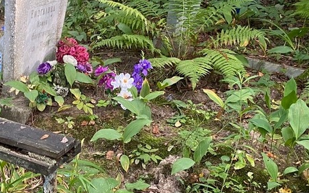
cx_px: 86
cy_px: 84
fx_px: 531
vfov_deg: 20.6
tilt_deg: -22.3
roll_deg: -0.2
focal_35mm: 63
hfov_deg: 32.0
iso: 125
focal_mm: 4.25
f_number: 1.8
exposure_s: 1/81
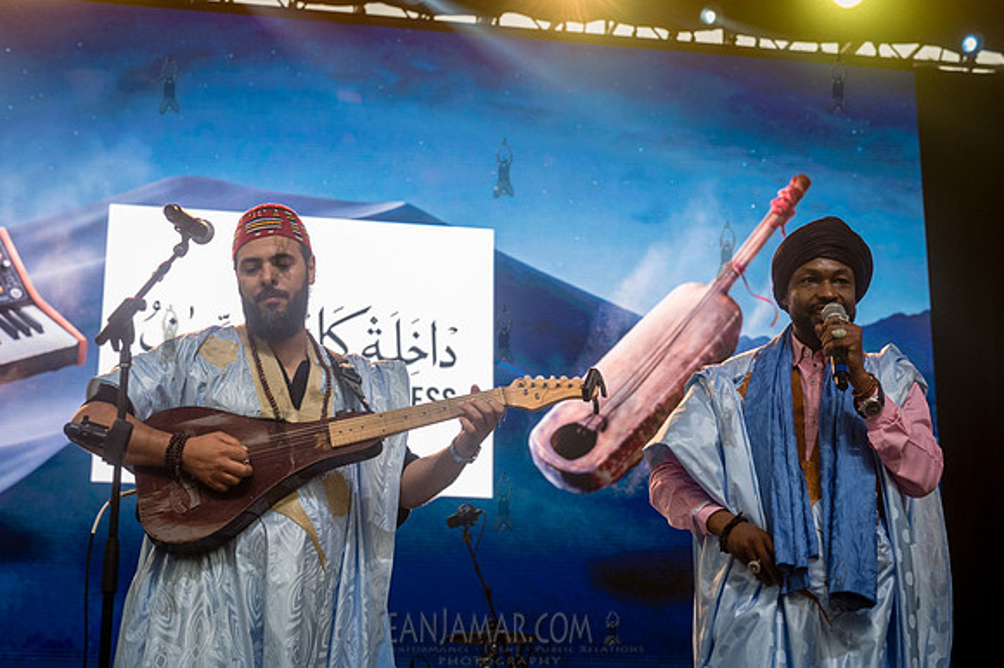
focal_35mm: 70
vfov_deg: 19.5
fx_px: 1945
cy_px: 287
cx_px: 536
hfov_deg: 28.9
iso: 1600
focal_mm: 61
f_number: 4.5
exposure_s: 1/640
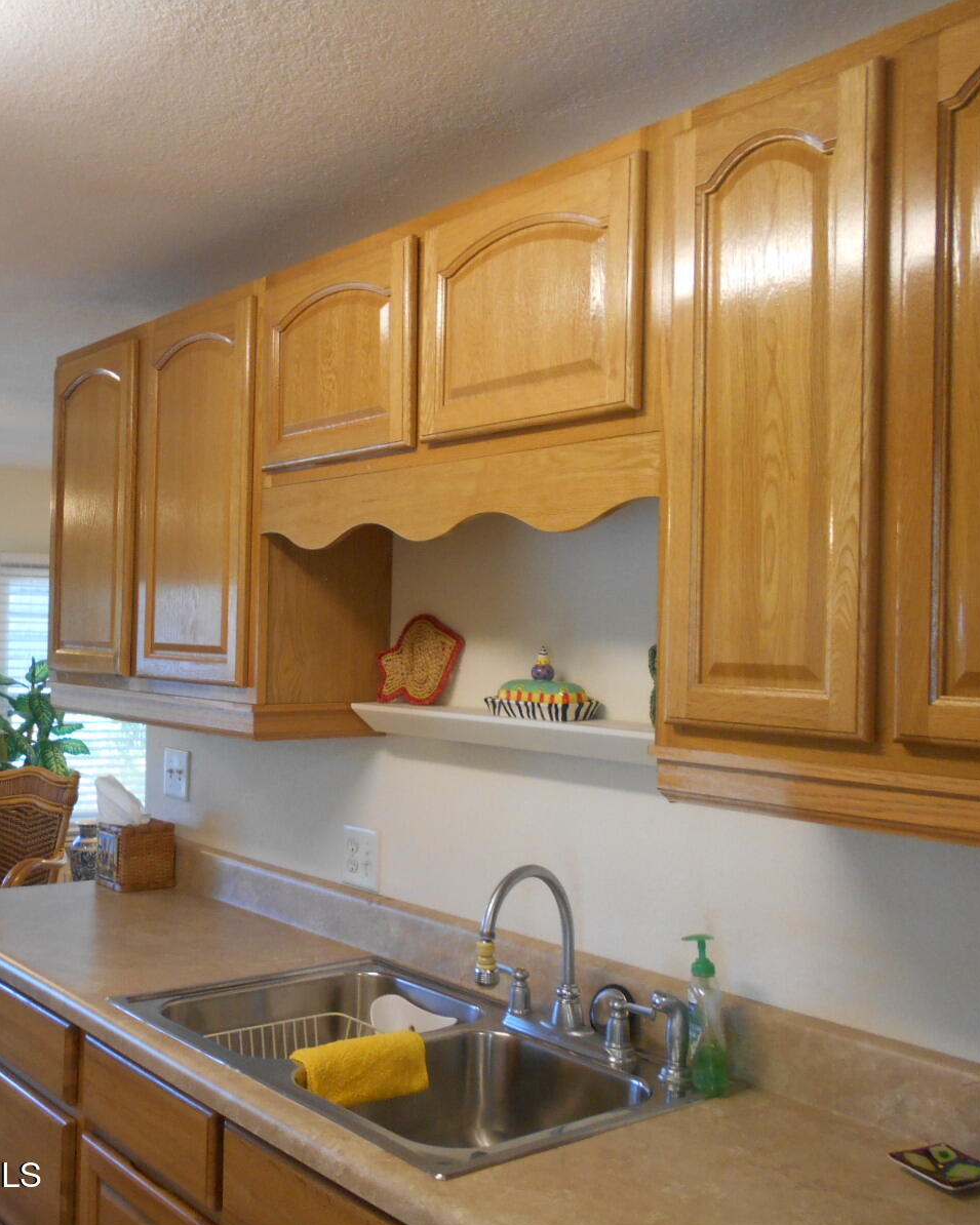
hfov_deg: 42.9
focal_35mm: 34
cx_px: 344
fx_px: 1233
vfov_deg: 52.8
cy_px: 615
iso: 220
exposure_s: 1/30
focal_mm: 4.6
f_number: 3.2
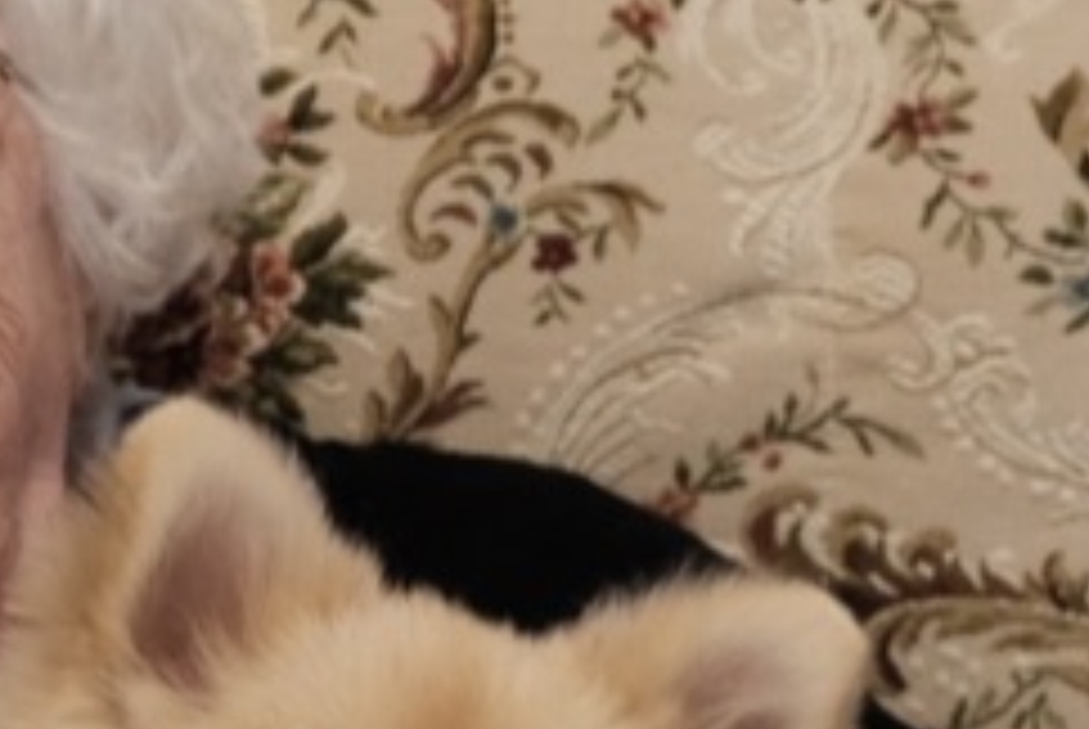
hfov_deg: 7.7
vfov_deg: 5.2
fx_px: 7996
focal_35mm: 264
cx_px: -338
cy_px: 86
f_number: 3.2
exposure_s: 1/100
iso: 1250
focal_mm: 26.5
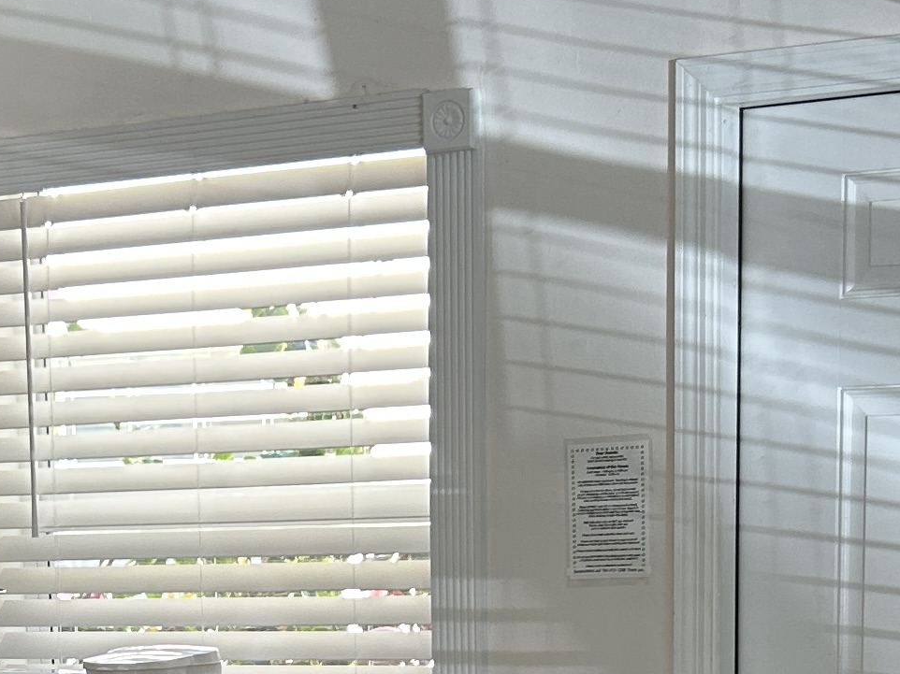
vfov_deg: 13.0
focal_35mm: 109
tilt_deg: -9.4
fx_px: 2833
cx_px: 152
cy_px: 921
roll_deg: +2.1
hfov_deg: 17.9
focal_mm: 5.7
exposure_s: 1/121
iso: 32
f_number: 1.5
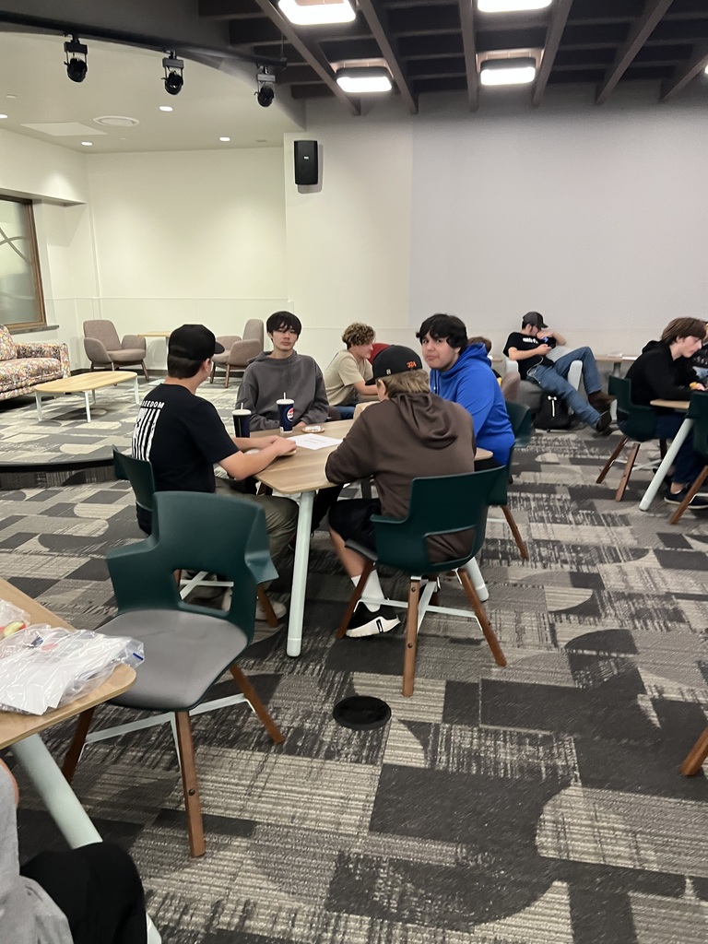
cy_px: 472
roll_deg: +0.1
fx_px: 709
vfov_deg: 67.3
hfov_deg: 53.1
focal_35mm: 26
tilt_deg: -15.0
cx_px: 354
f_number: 1.5
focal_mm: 5.7
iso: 250
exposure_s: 1/60
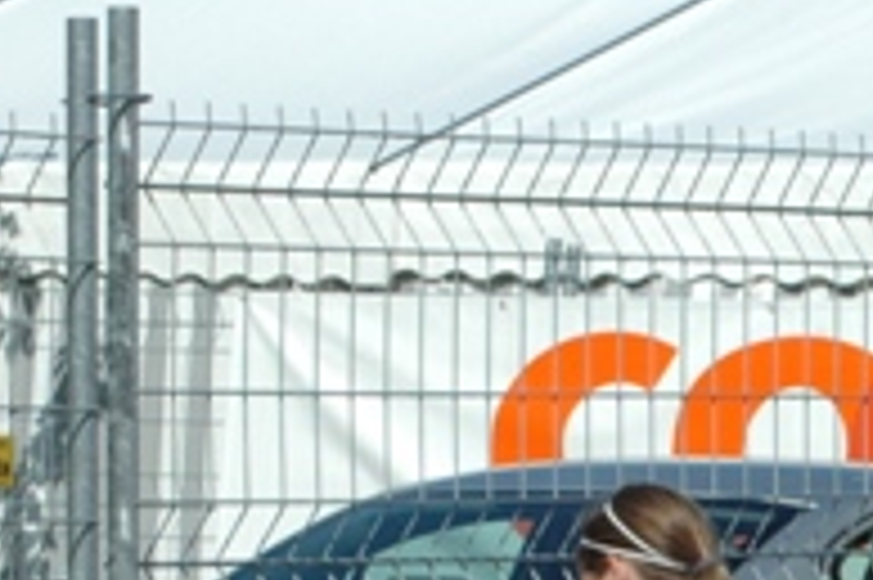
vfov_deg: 3.9
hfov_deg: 5.9
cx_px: 1084
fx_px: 8383
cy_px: 832
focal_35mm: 346
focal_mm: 70
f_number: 14
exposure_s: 1/800
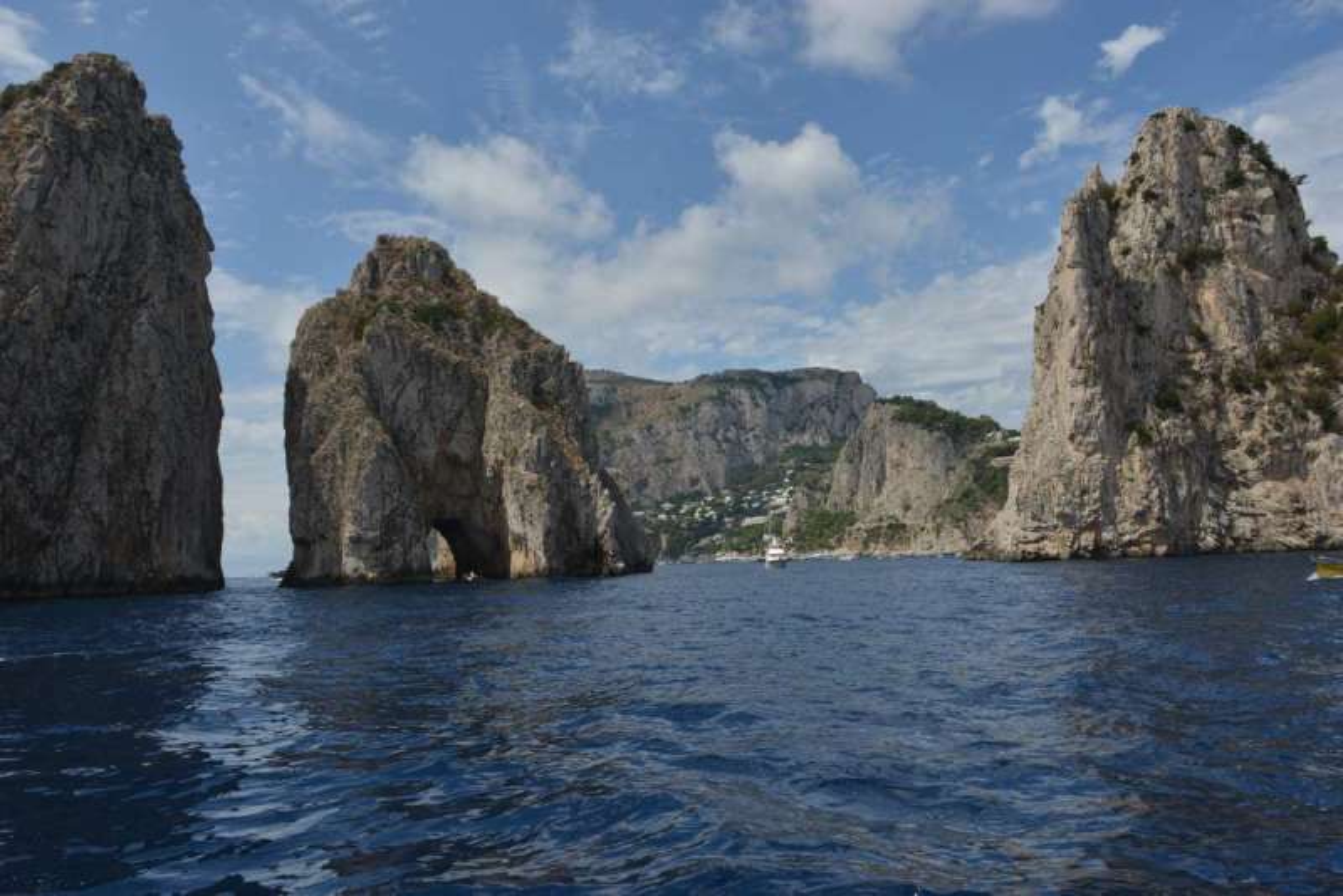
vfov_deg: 53.2
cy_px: 448
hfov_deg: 73.7
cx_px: 672
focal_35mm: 24
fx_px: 896
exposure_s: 1/100
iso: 160
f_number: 13
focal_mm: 24
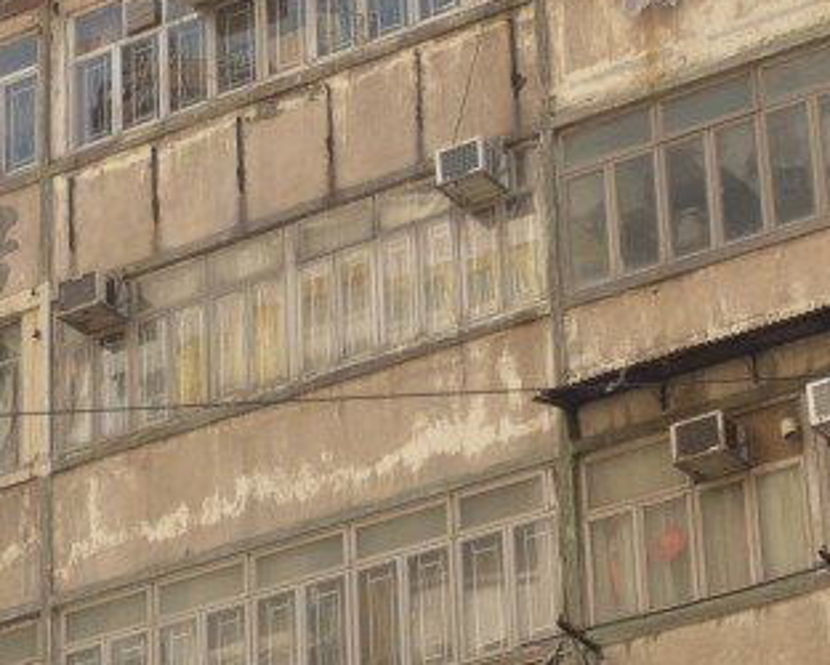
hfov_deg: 13.4
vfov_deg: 10.6
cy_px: 774
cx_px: 447
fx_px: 3540
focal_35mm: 144
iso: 100
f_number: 3.5
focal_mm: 7.4
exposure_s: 1/320
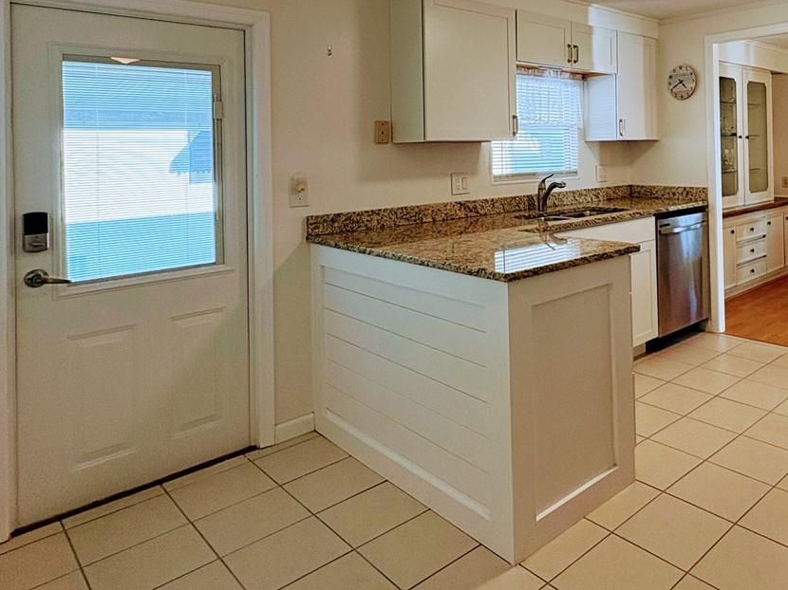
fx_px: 614
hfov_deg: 61.4
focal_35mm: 27
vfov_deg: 49.2
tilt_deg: +0.8
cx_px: 599
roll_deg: +1.2
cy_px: 142
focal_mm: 2.22
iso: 125
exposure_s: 1/120
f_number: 2.2
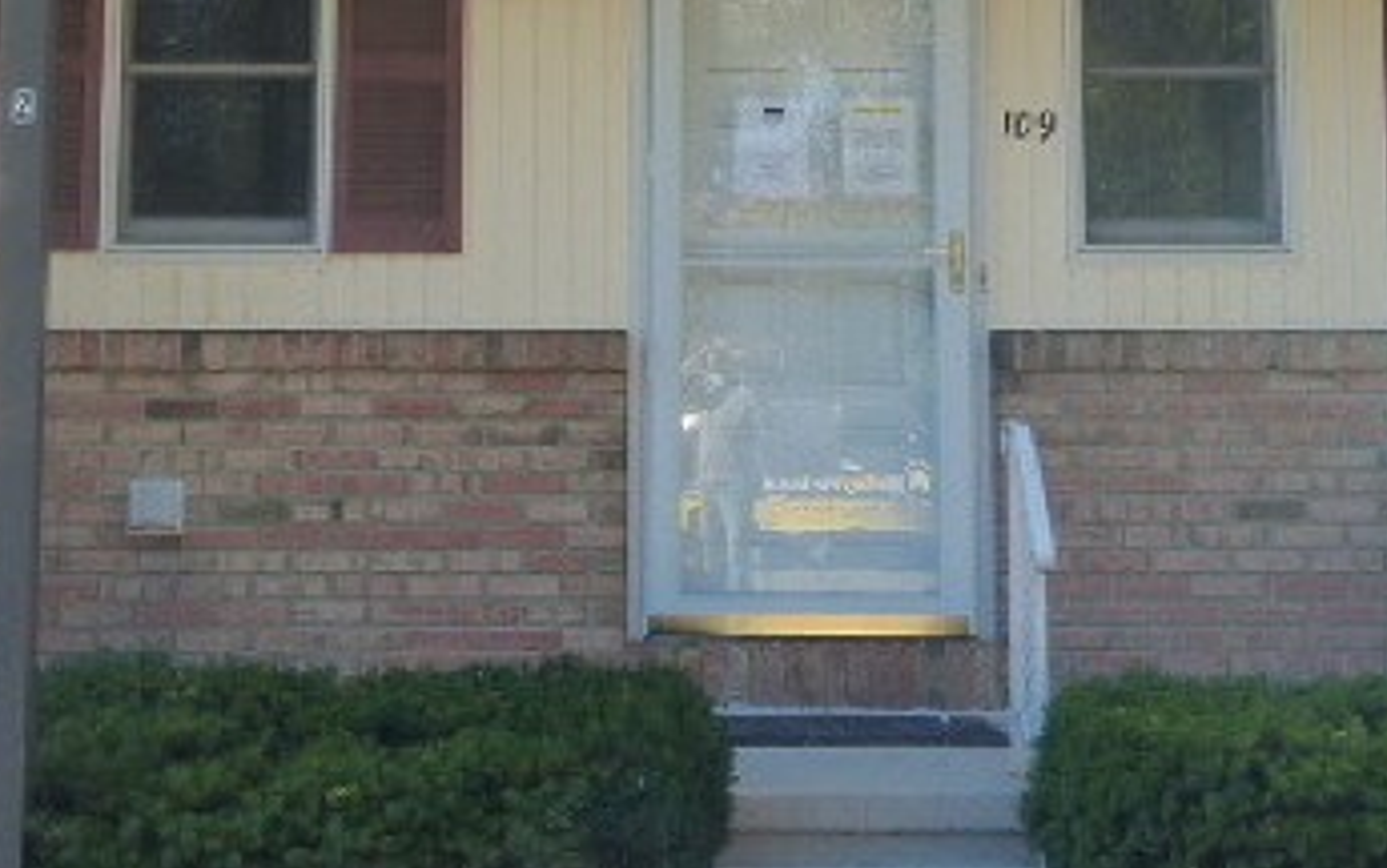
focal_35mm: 81
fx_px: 3063
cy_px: -213
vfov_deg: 15.5
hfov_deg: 25.5
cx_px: 643
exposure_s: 1/320
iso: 200
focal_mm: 5.78
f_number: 3.4
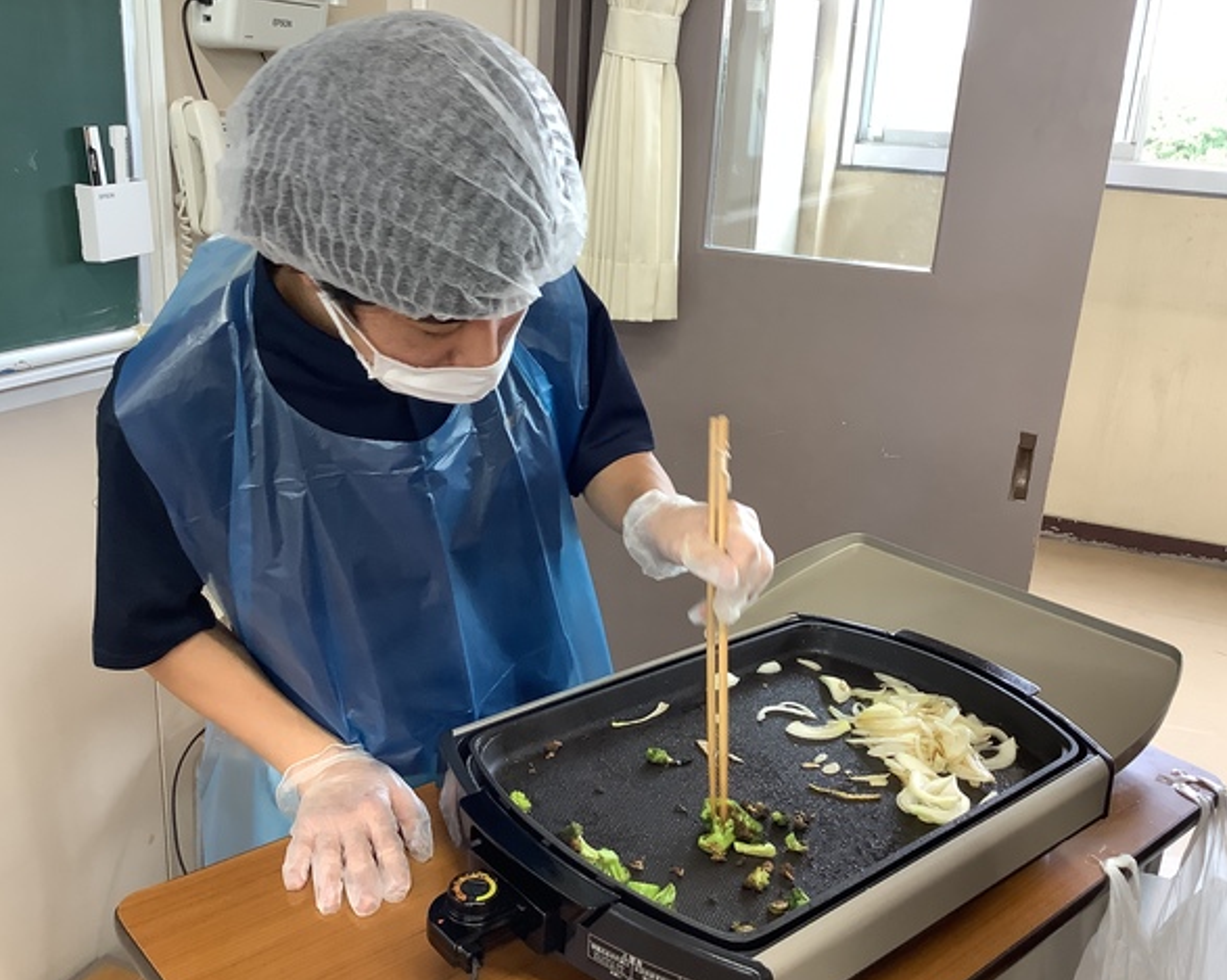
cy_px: 499
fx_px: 1198
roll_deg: -3.7
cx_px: 627
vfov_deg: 44.5
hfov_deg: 54.2
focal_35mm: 33
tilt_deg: -18.8
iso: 125
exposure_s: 1/50
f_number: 2.4
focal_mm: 3.3
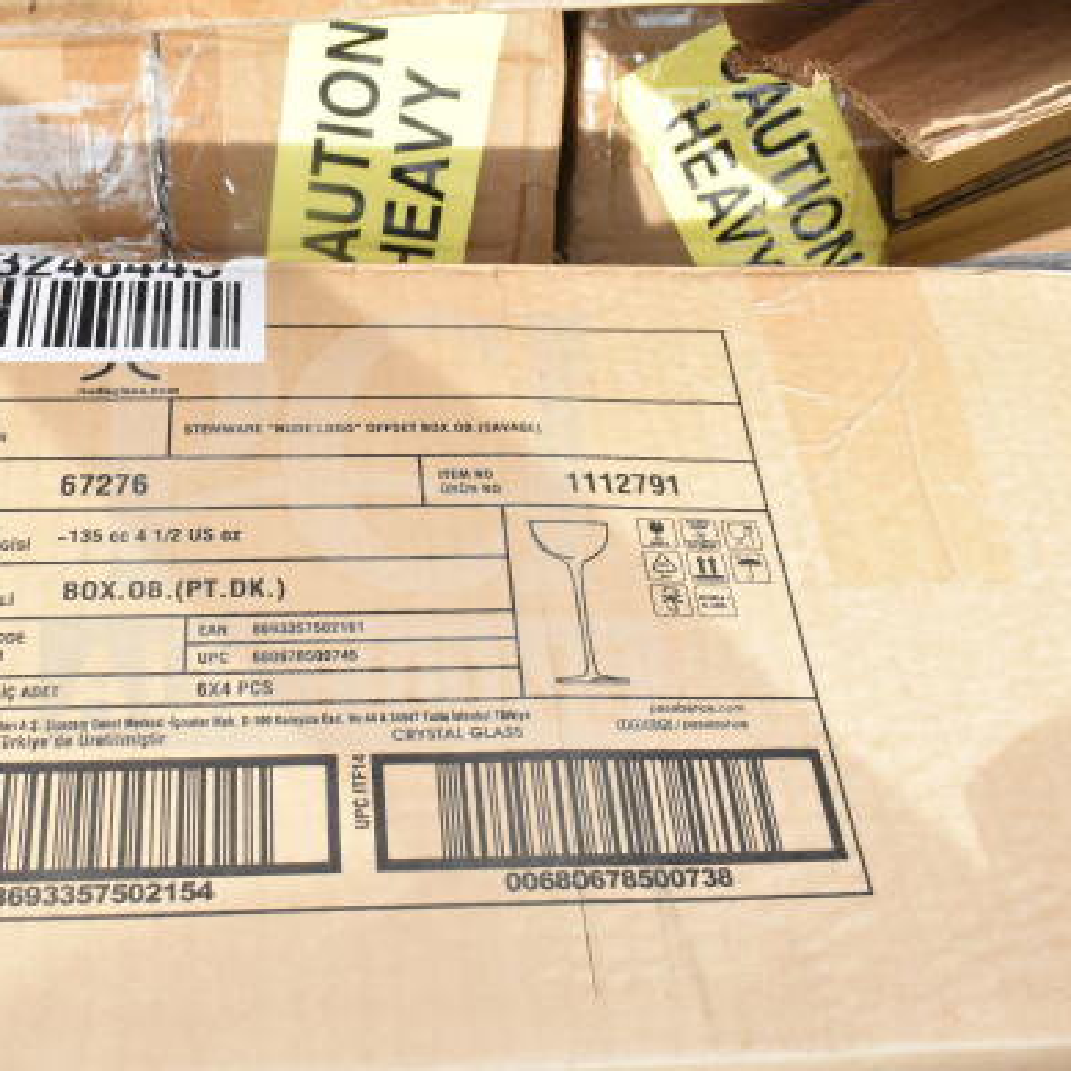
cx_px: 347
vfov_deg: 46.0
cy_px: 530
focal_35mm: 36
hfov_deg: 45.3
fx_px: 1260
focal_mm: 18
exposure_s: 1/500
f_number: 11
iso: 1600
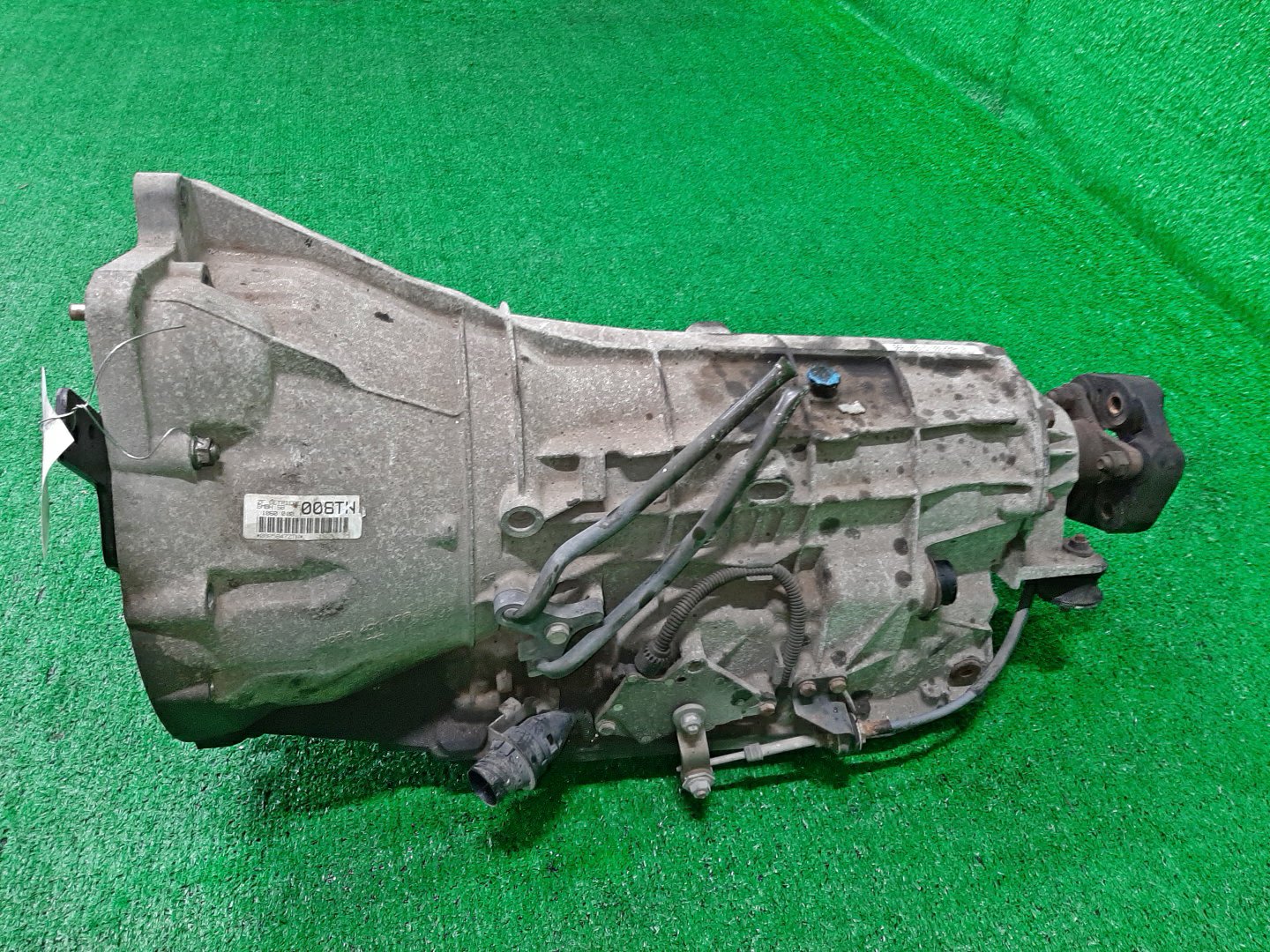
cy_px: 476
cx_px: 635
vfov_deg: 53.1
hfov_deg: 67.3
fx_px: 954
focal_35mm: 26
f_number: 1.7
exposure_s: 1/50
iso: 169
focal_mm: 3.93
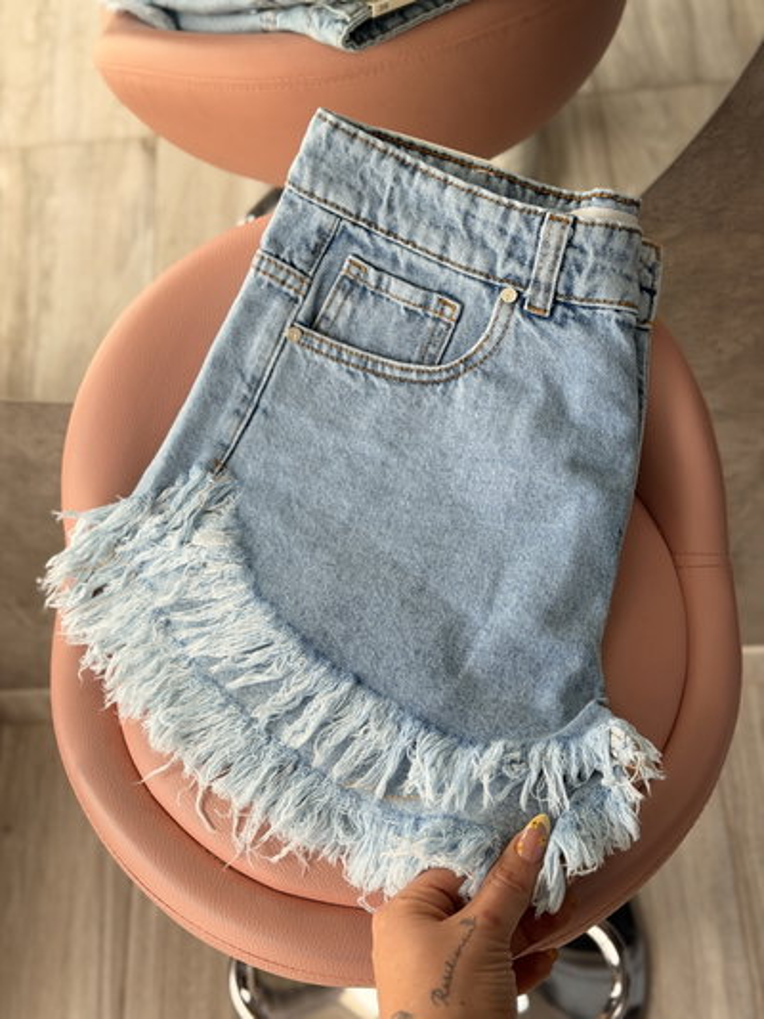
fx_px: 1412
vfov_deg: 39.6
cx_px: 382
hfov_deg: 30.3
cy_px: 510
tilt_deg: -59.5
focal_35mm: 48
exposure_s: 1/183
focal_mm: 6.76
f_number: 1.78
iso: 50
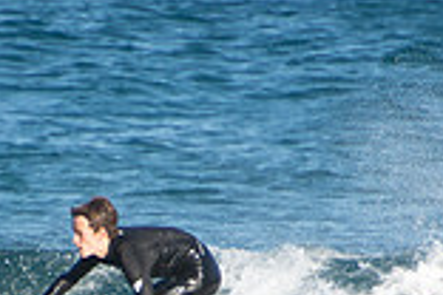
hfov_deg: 0.9
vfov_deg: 0.6
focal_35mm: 2229
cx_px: 182
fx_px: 27427
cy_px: 424
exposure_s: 1/1000
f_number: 5.6
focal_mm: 400
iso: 320
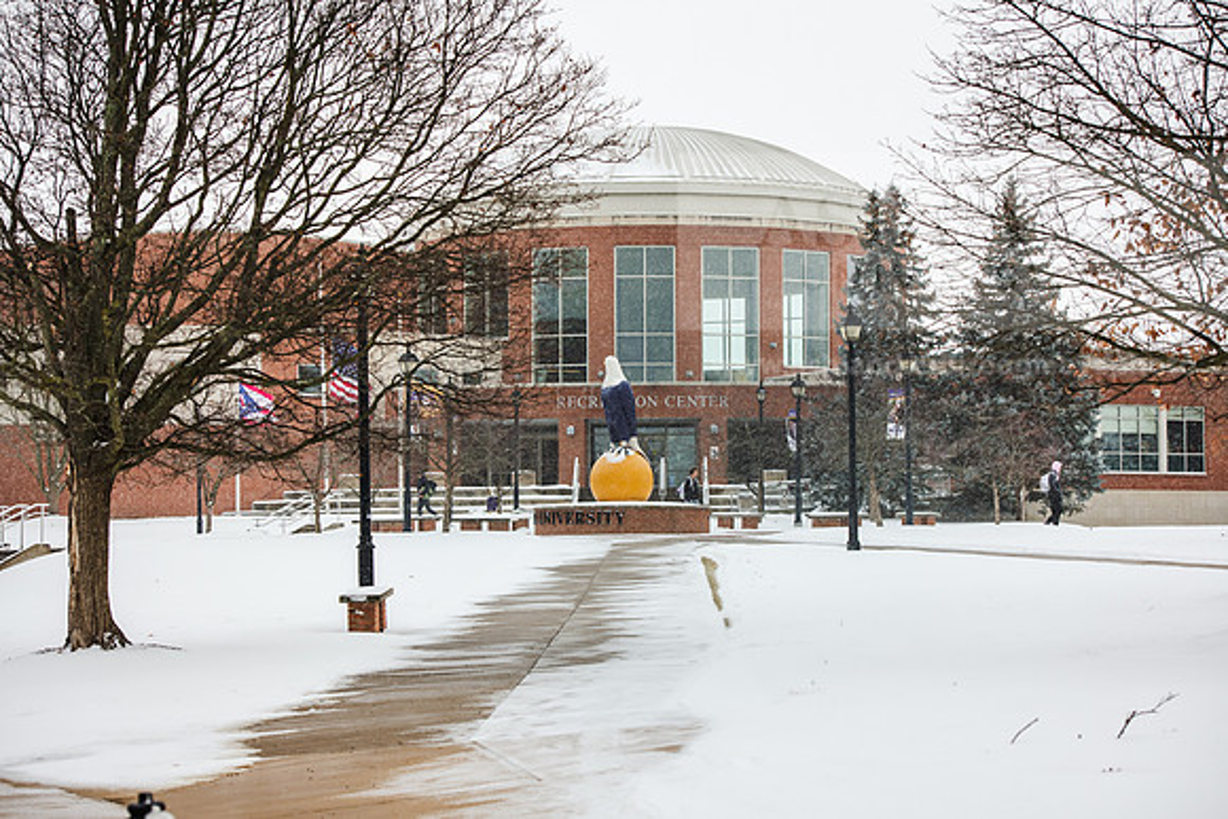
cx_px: 614
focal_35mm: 82
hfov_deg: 24.8
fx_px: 2798
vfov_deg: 16.7
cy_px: 410
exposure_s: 1/160
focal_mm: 82
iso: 320
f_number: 5.6
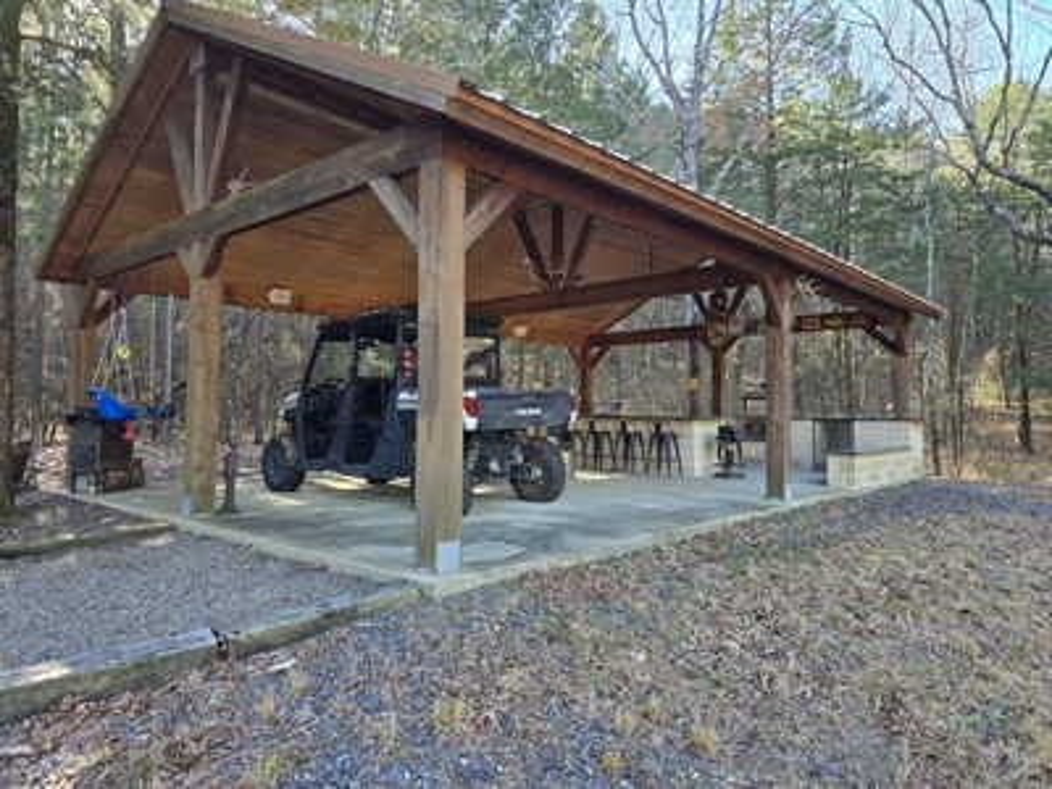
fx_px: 699
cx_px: 526
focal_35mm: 23
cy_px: 394
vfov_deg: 58.9
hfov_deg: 73.9
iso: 64
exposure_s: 1/180
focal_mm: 6.3
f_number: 1.7
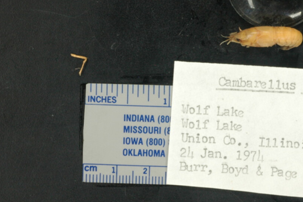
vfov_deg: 10.3
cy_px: 106
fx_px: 1118
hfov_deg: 15.4
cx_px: 202
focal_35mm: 133
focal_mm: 60
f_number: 36
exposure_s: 1/1.3
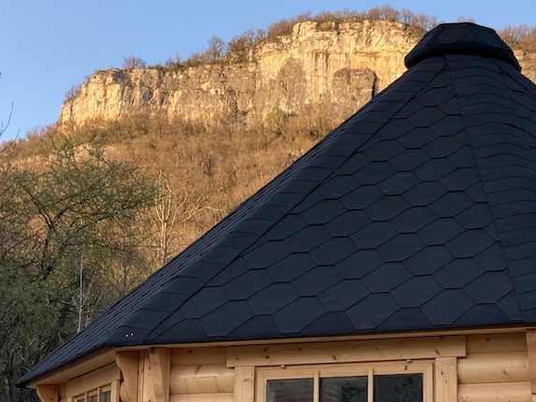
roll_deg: +1.3
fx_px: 1084
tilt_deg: +10.7
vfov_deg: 20.9
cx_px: 516
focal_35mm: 70
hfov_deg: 26.5
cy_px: 294
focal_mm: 3.99
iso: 20
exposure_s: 1/198
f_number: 1.8
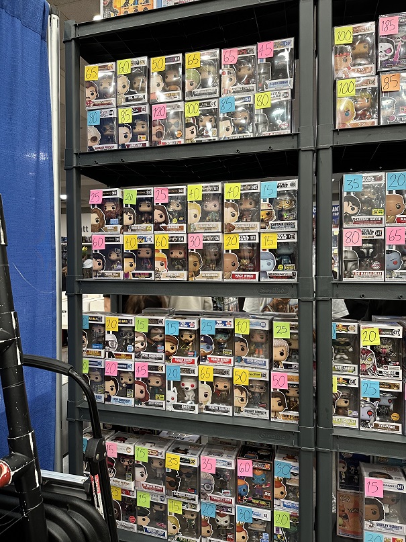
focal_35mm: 24
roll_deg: -1.0
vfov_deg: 71.6
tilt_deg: -0.2
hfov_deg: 56.8
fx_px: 375
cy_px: 271
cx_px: 203
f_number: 1.78
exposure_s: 1/60
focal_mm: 6.86
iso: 250
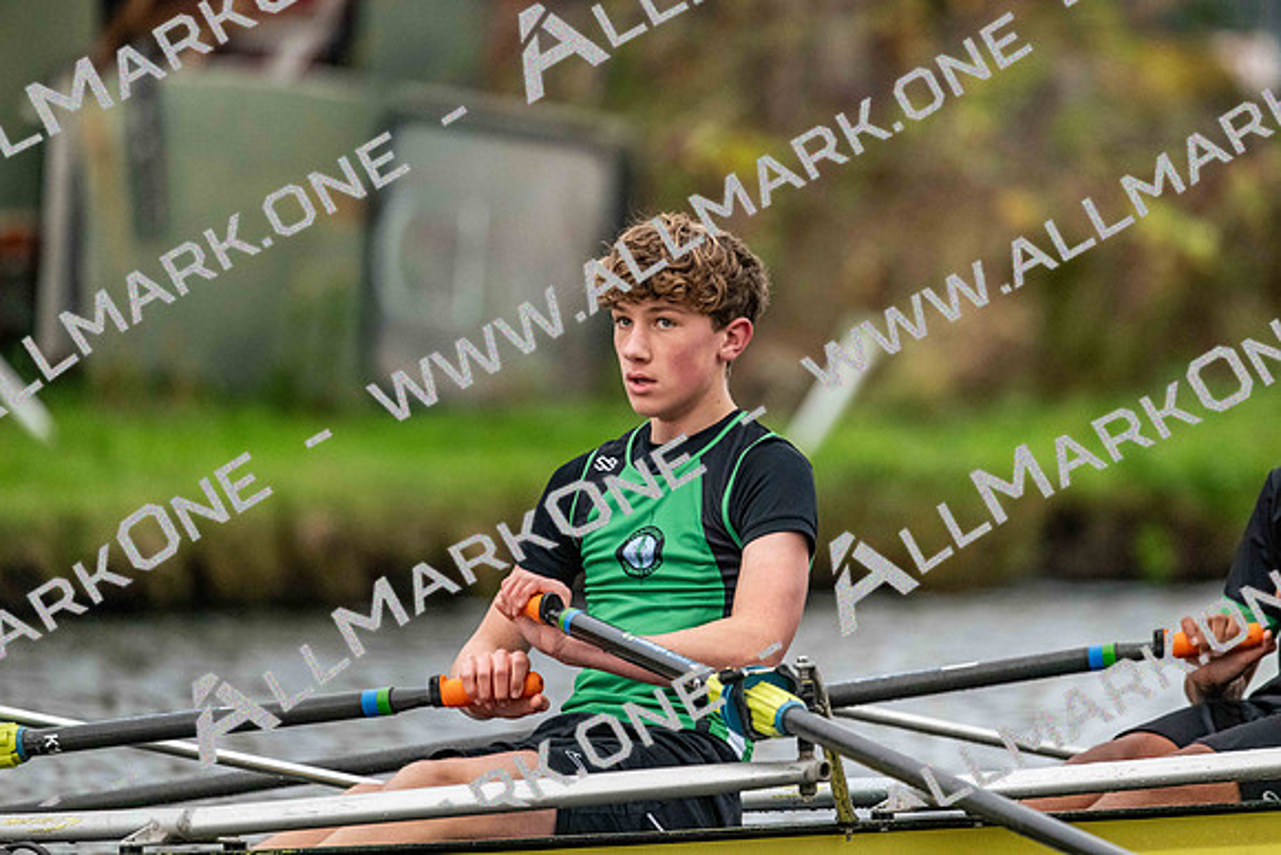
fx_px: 14236
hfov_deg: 5.2
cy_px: 428
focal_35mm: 400
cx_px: 640
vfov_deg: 3.4
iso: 5600
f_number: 4.5
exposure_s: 1/2000
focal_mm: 400
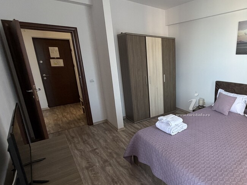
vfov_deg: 61.0
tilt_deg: -15.4
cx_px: 188
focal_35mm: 22
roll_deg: -1.0
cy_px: 99
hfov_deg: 70.7
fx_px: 157
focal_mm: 2.22
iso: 320
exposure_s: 1/95
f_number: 2.2
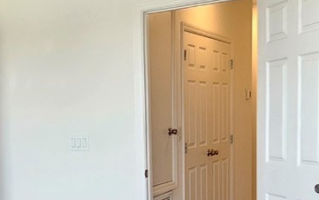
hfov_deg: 30.5
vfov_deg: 20.8
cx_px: -17
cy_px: 190
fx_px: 531
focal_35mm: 61
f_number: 2.2
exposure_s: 1/77.4
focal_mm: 2.2
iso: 200
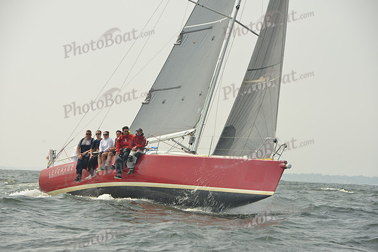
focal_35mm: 140
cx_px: 189
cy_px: 126
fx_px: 1470
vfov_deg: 9.8
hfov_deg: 14.7
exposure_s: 1/1250
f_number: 8
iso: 320
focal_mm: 140
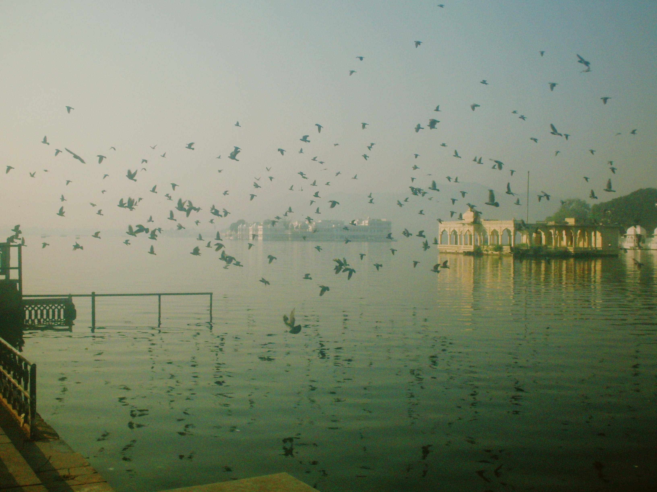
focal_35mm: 38
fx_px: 721
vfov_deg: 37.7
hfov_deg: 49.0
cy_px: 246
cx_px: 328
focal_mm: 6.3
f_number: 8.4
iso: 100
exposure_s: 1/350
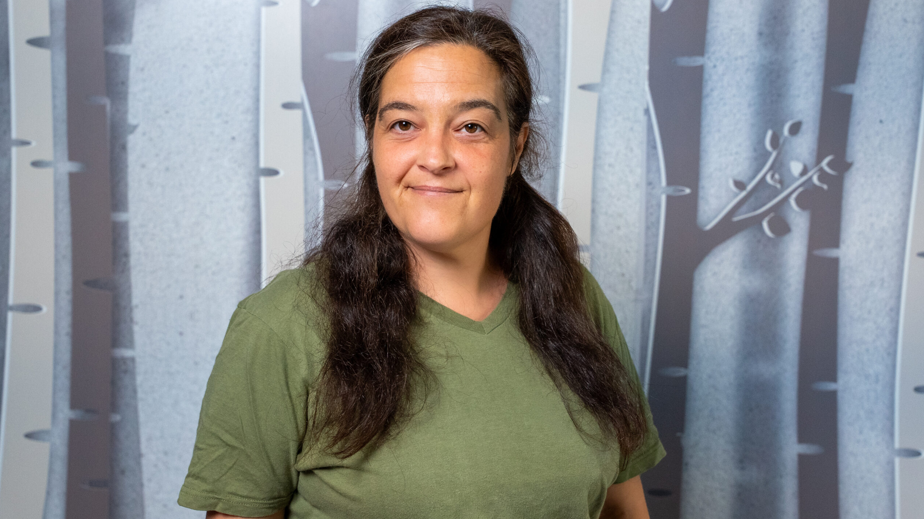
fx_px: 1328
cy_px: 240
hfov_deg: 38.4
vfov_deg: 22.1
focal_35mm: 54
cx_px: 465
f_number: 5.6
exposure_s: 1/160
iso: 2000
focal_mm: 51.2
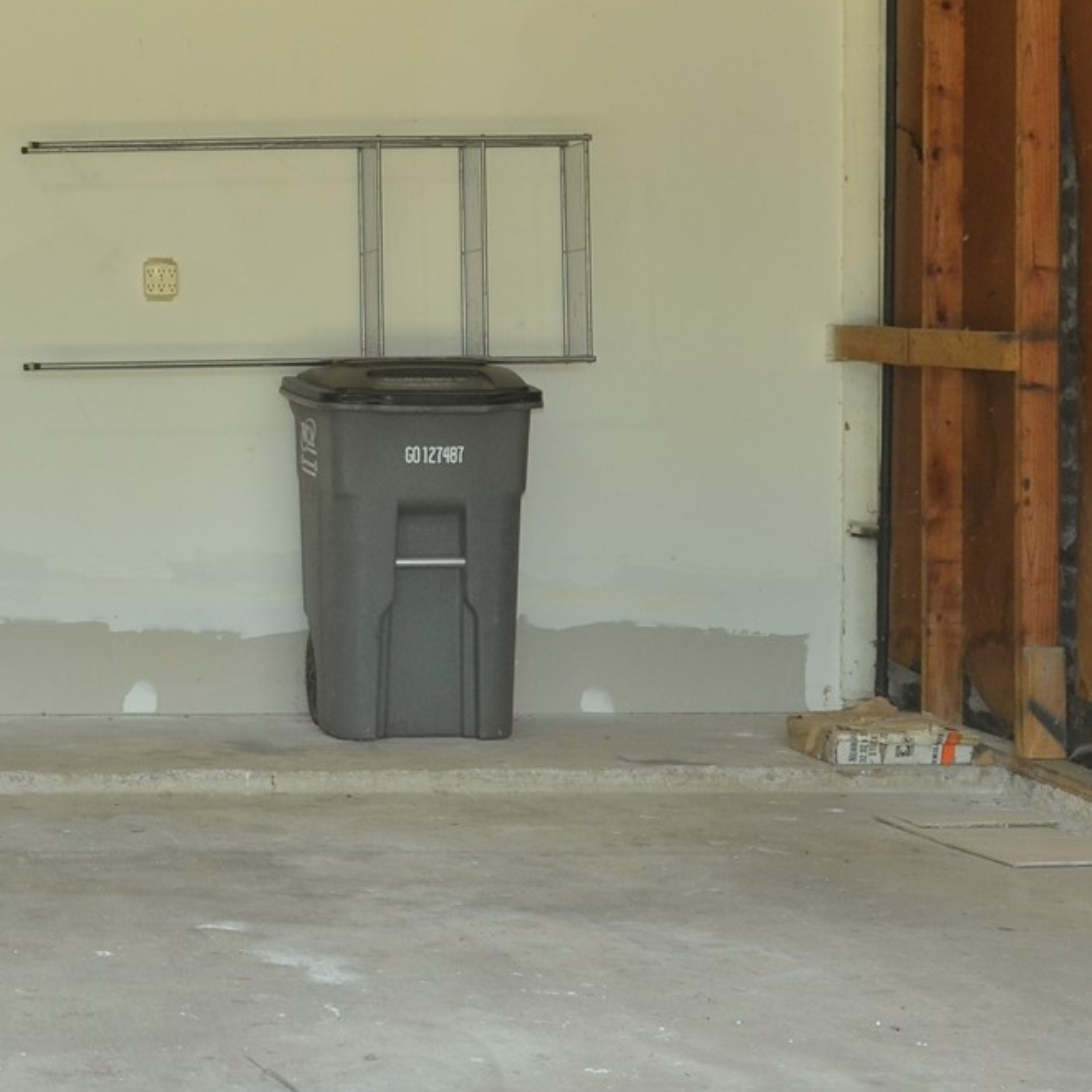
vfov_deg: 17.1
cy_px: 196
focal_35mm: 101
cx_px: -365
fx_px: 3605
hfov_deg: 16.2
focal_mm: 24
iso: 200
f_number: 5.6
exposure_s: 1/160
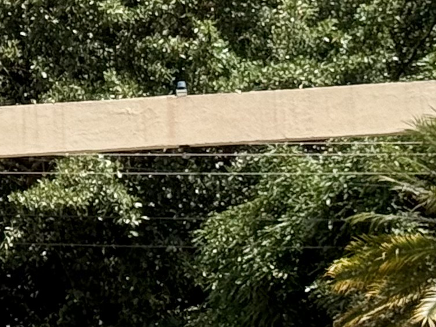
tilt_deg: +10.5
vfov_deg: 5.8
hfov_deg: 7.4
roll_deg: +0.4
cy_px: 123
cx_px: -433
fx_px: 3224
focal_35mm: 256
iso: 100
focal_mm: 6.76
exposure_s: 1/3891
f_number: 1.78
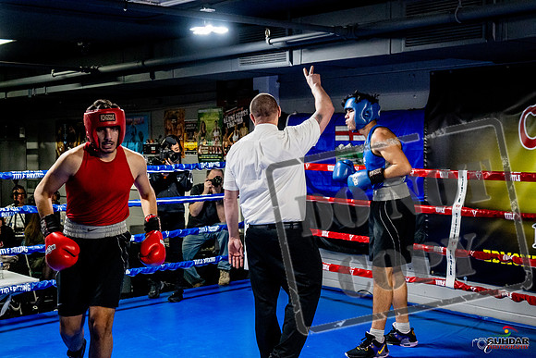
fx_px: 774
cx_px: 268
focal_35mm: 52
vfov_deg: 26.0
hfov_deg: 38.2
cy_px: 179
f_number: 2.8
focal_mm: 35
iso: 5000
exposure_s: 1/800
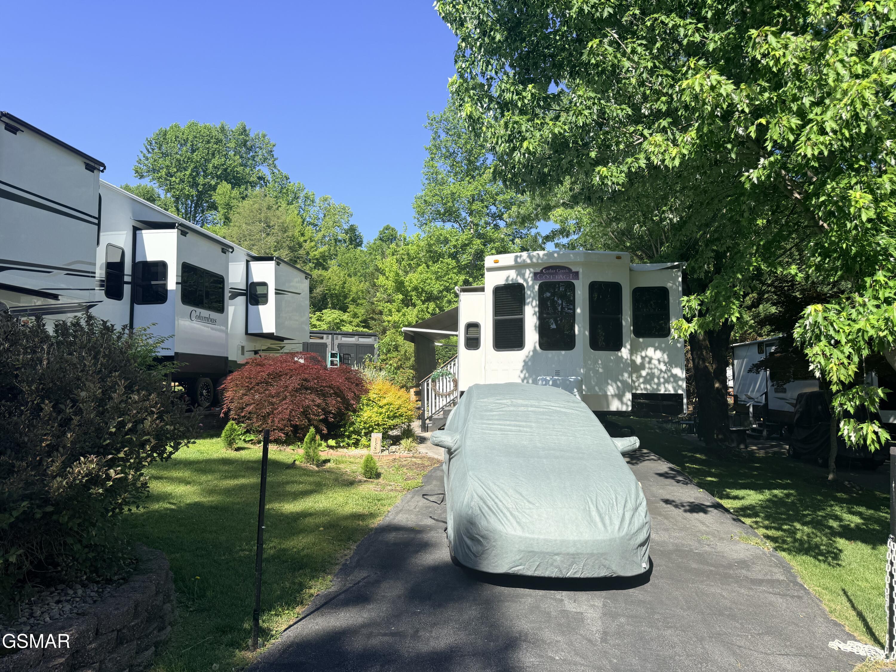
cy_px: 336
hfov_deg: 71.6
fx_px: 621
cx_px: 448
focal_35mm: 24
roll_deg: -0.2
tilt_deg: +5.4
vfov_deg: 56.8
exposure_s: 1/3759
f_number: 1.78
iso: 100
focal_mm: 6.76
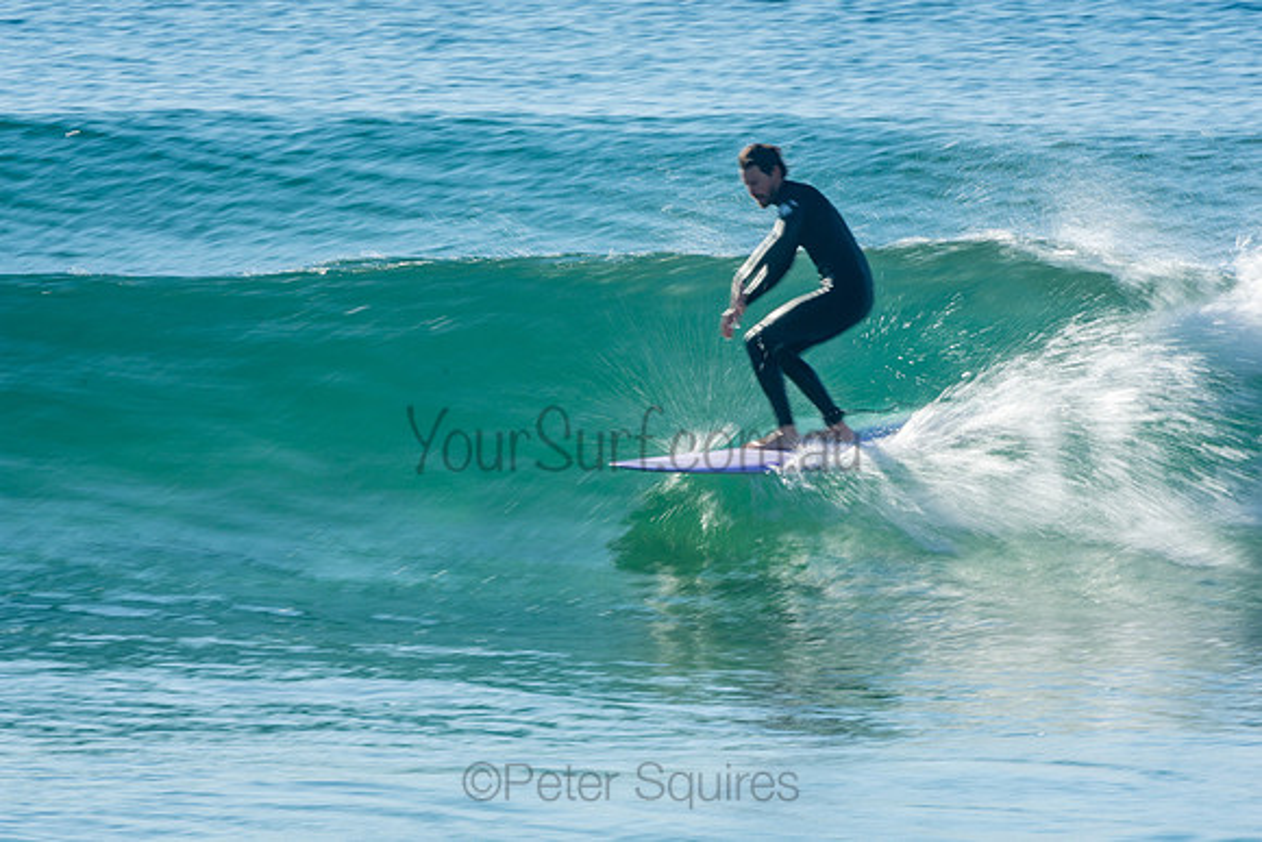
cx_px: 631
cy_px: 421
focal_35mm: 600
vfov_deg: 2.3
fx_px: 21037
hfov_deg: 3.4
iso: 100
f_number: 20
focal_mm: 400
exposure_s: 1/30
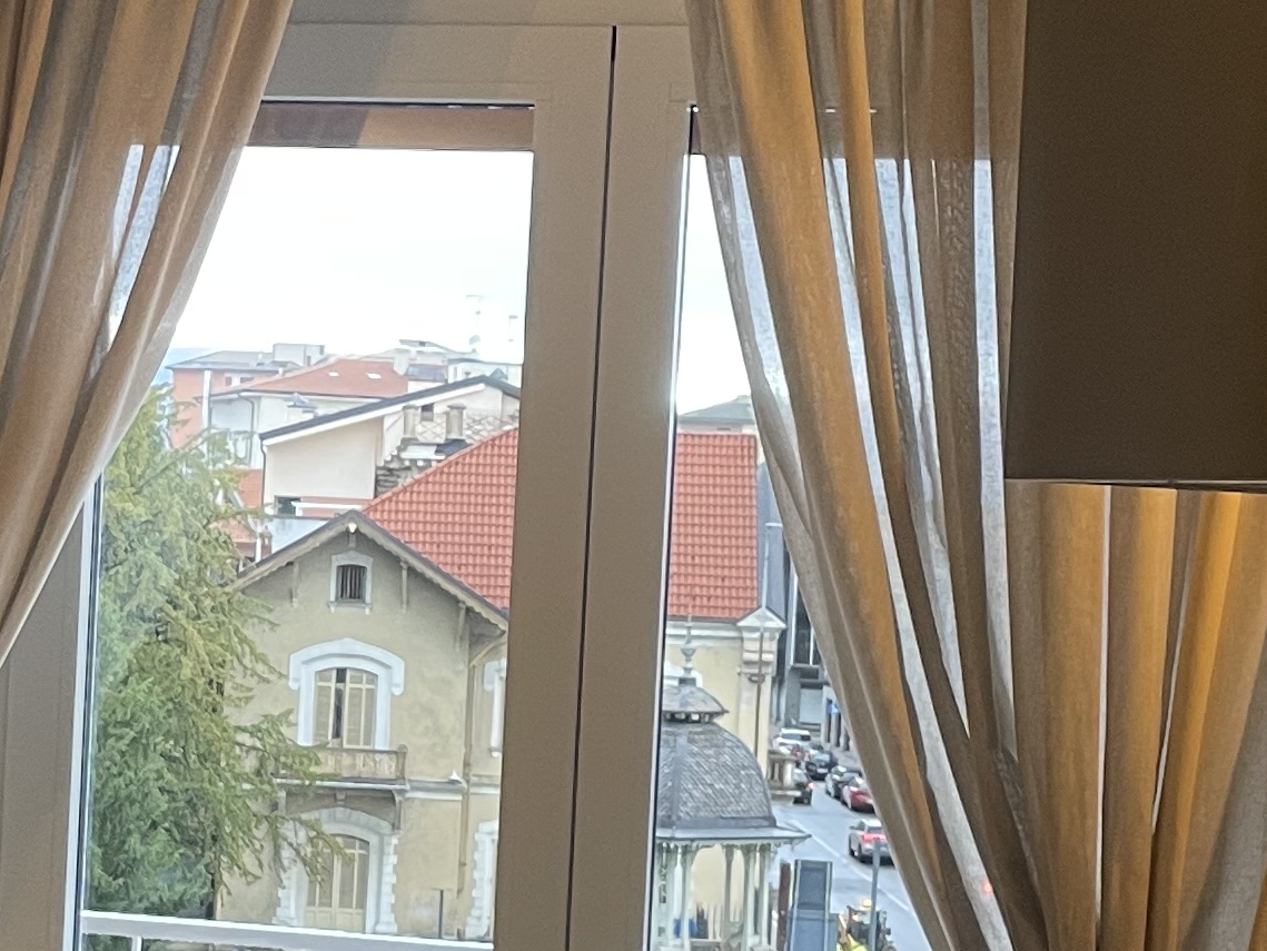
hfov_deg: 21.1
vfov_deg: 16.0
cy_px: 686
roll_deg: -2.7
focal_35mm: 92
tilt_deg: -1.4
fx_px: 3368
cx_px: 284
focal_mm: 4.2
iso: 160
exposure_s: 1/50
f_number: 1.6
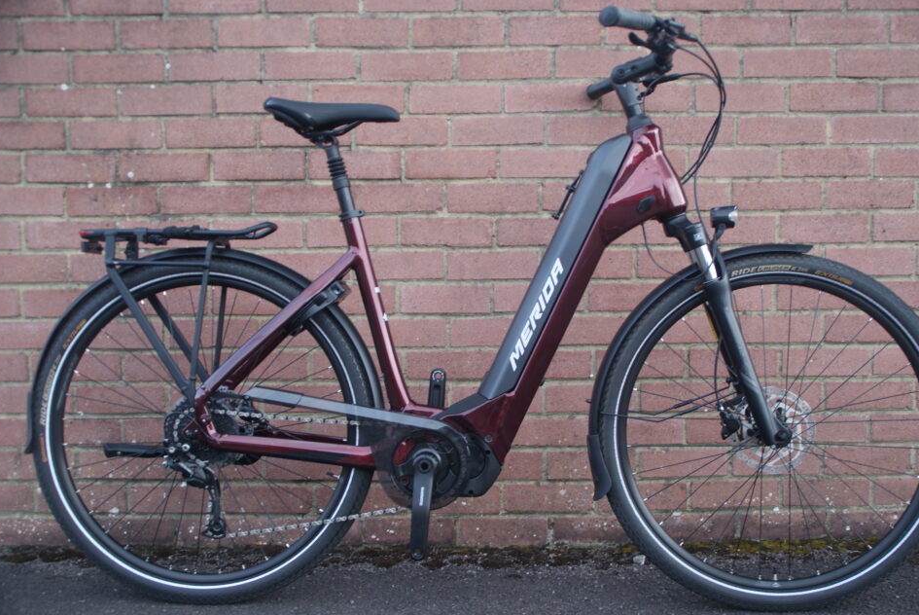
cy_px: 310
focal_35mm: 39
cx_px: 483
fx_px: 996
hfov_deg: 49.5
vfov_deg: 34.3
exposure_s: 1/40
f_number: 4
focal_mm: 24
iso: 100
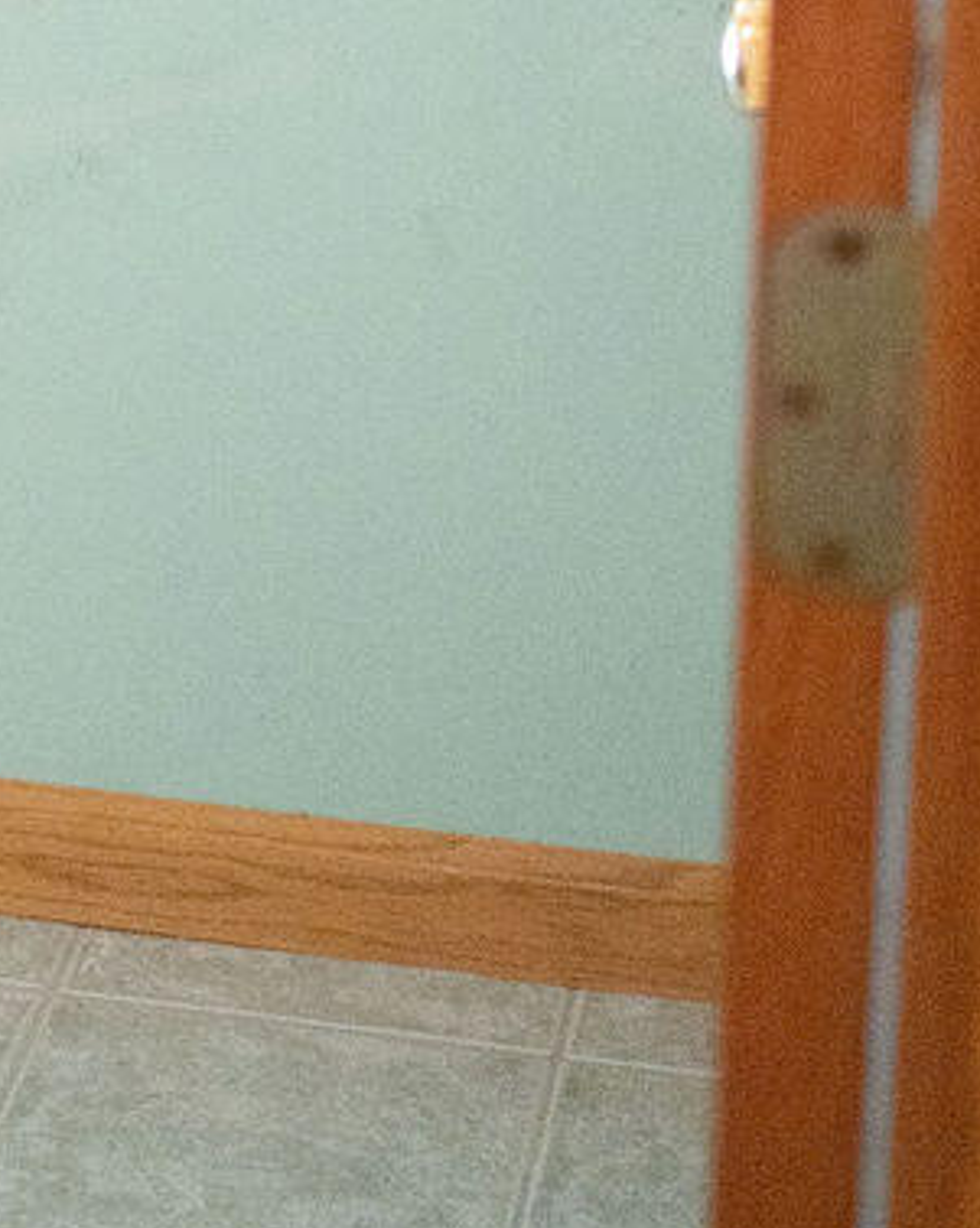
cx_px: -547
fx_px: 4864
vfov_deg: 13.0
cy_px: -967
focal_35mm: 134
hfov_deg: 11.0
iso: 1600
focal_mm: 35
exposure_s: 1/400
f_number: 2.5
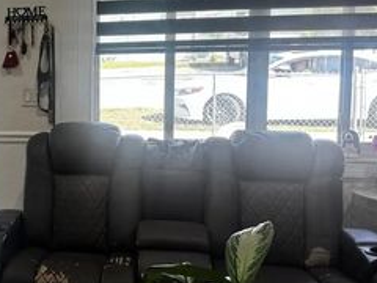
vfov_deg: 22.9
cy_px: 121
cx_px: -47
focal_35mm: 64
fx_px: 697
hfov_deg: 27.5
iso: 80
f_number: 1.78
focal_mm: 6.76
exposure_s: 1/120
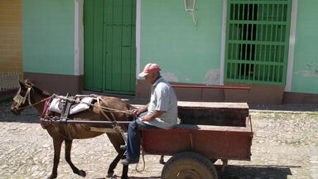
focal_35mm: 41
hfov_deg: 49.4
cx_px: 161
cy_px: 99
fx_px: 346
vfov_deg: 29.0
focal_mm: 7.8
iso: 80
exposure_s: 1/250
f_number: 5.6
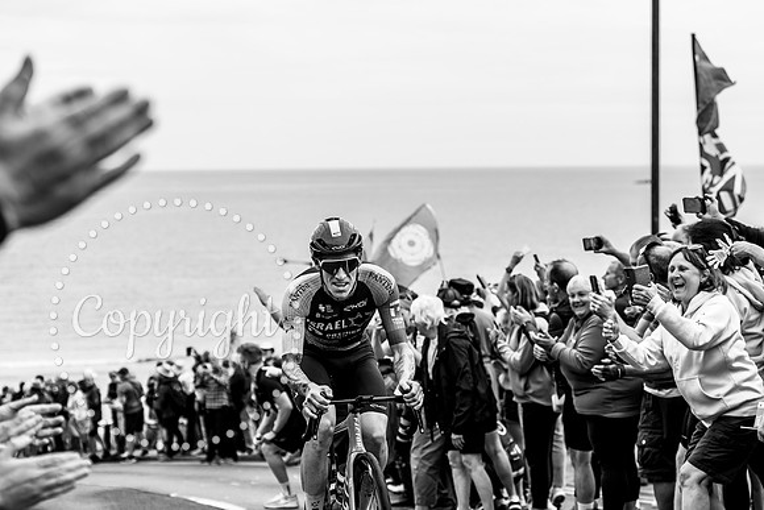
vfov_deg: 17.2
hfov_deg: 25.6
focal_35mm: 79
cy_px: 255
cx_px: 382
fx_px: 1681
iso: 320
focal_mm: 70
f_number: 3.5
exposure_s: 1/1000
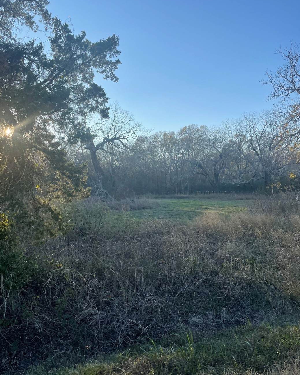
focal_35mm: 30
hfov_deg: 48.5
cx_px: 143
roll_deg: +1.2
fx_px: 333
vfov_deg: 58.7
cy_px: 171
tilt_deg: +2.2
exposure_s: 1/2020
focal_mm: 4.2
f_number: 1.6
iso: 32
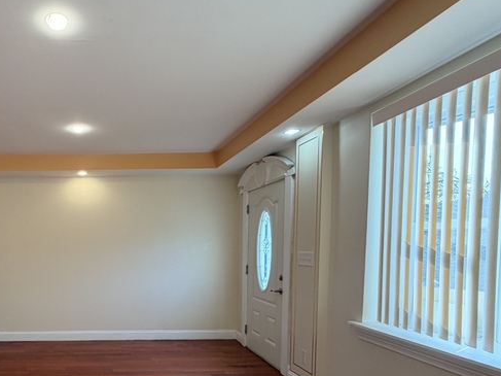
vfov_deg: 56.9
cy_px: 266
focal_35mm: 23
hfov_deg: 67.5
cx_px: 105
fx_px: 333
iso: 125
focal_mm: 2.22
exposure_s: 1/120
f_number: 2.2
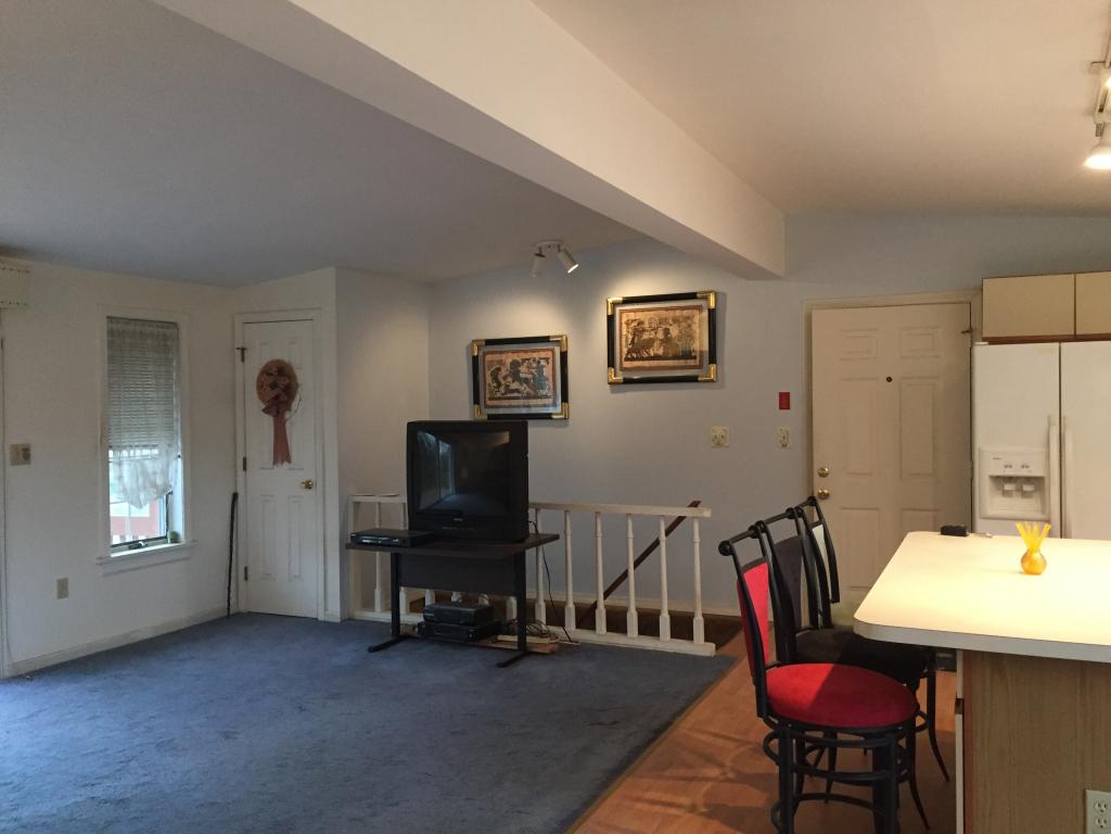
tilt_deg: -1.1
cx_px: 556
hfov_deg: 61.7
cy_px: 417
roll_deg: +0.2
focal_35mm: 29
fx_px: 931
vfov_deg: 48.2
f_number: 2.2
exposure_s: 1/30
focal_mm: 4.15
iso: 200
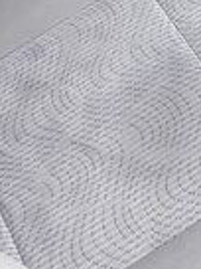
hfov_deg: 14.5
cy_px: -113
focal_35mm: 102
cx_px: 144
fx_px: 790
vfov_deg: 17.6
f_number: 1.9
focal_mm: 3.7
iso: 200
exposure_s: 1/33
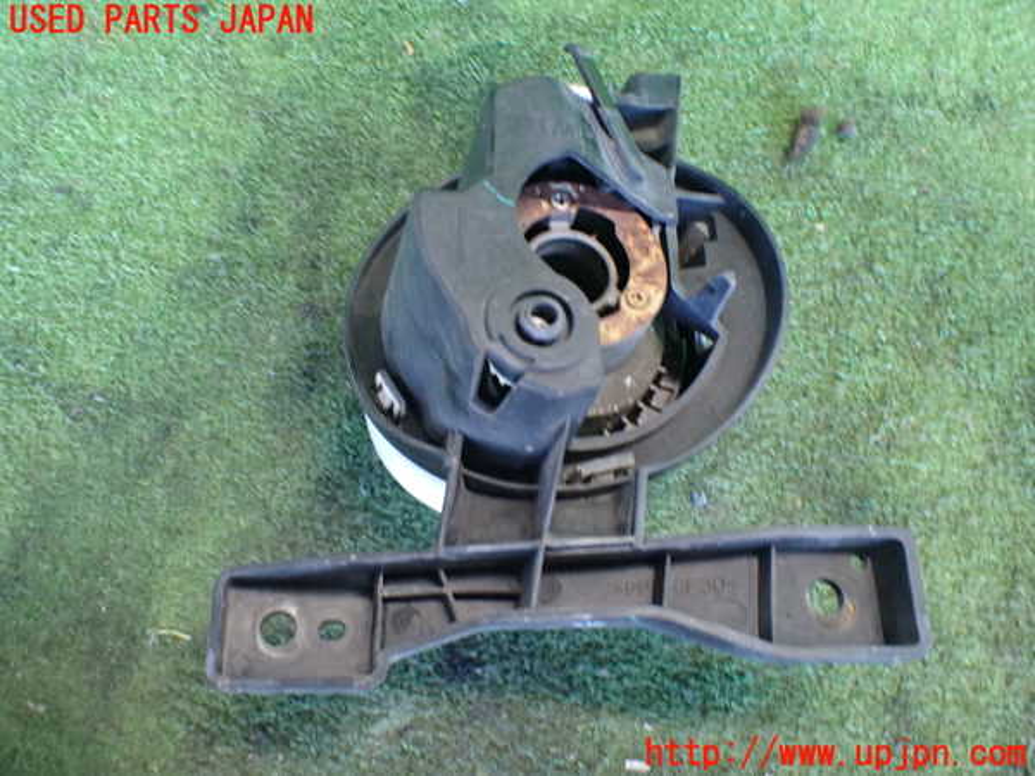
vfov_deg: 46.8
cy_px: 388
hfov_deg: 60.0
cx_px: 518
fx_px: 897
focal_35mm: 30
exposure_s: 1/40
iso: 800
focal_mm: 5.4
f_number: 2.3
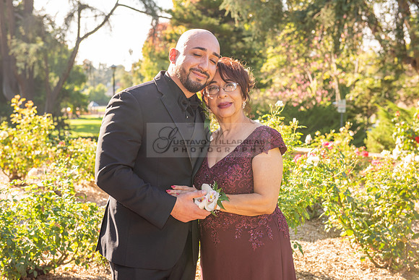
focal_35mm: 56
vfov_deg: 24.2
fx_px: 652
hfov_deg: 35.6
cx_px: 210
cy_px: 140
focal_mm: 56
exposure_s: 1/250
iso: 200
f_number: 5.6
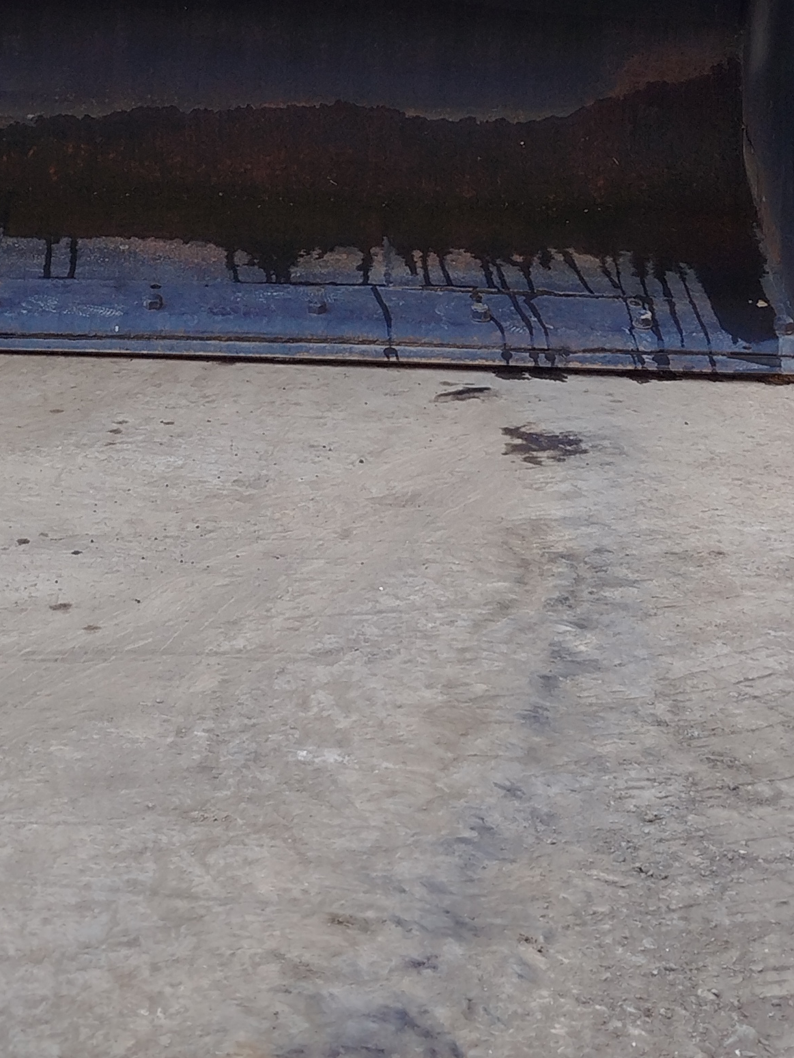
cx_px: 361
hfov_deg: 18.4
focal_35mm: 80
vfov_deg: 22.4
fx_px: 2446
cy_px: -229
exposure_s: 1/257
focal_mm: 5.31
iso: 50
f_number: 1.7
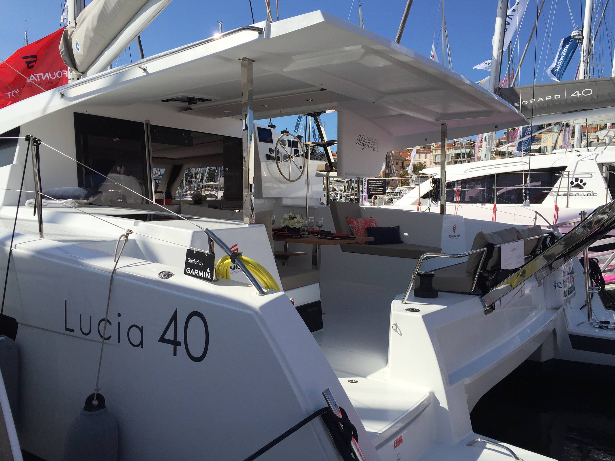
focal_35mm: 29
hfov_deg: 61.7
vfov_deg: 48.2
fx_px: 515
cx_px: 308
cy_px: 230
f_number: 2.2
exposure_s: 1/3300
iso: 32
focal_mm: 4.15
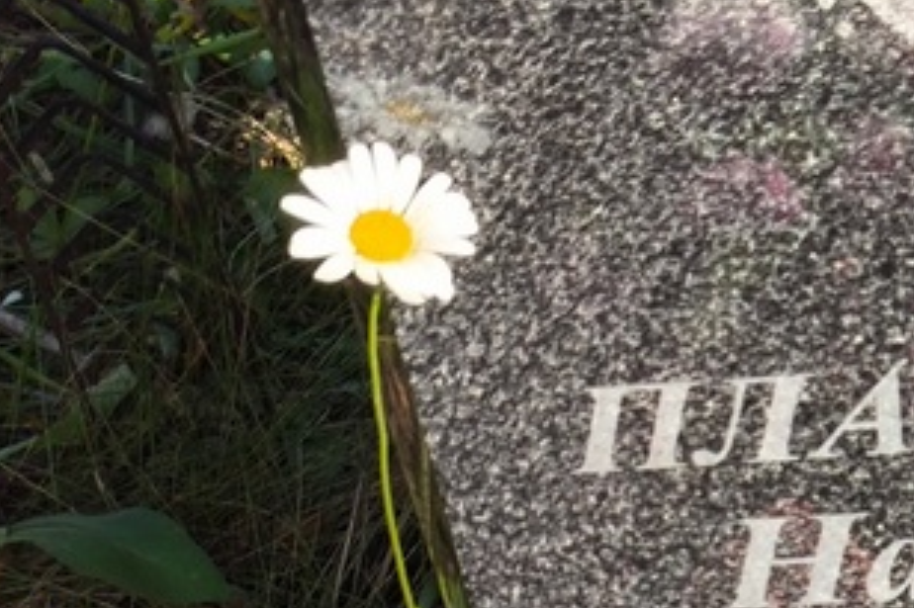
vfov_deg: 10.1
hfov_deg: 14.8
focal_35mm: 135
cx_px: 1049
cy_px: 626
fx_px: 3426
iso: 50
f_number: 1.7
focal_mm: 4.71
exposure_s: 1/791
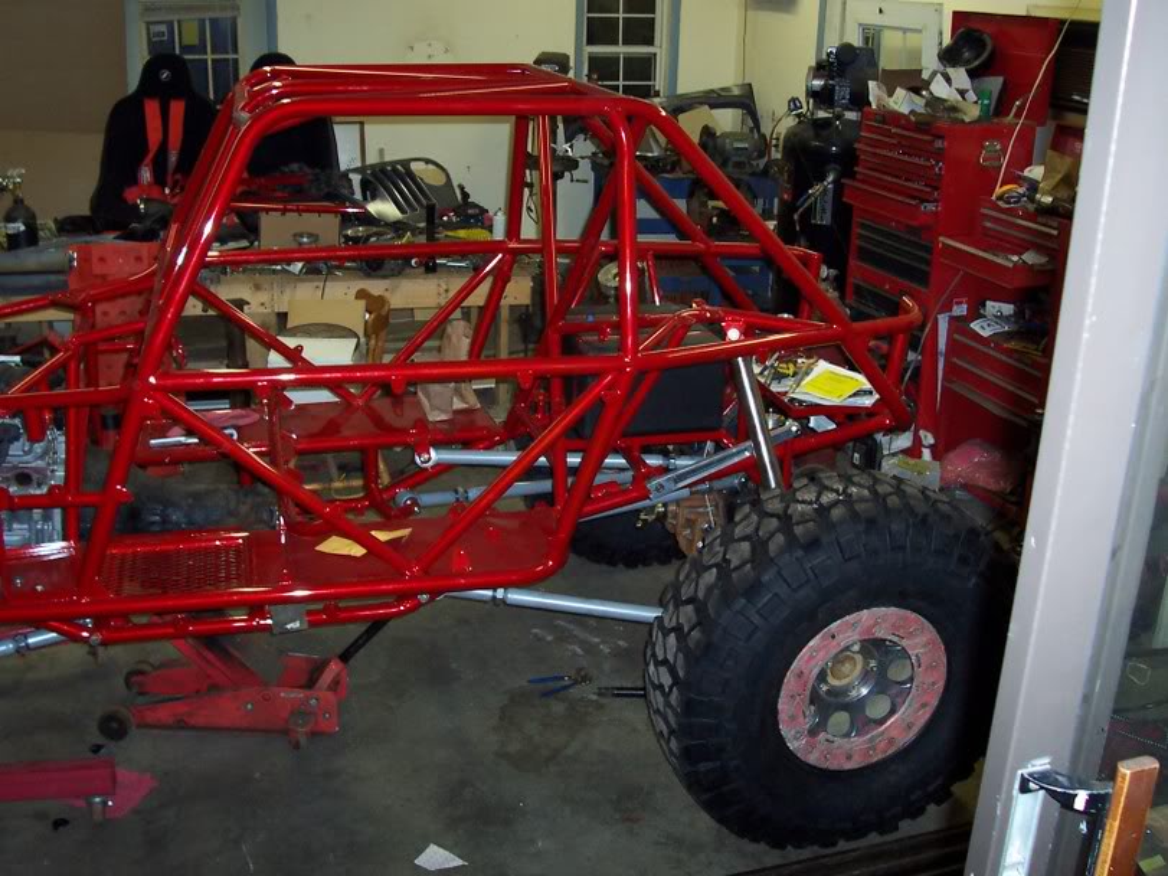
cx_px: 584
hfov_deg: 50.1
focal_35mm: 37
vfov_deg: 38.7
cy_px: 438
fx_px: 1248
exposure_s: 1/60
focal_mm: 5.6
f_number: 2.8
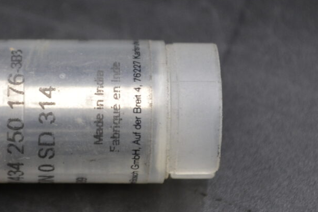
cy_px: 93
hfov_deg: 12.6
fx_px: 1430
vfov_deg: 8.5
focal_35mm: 162
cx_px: 40
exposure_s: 1/60
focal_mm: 55
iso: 560
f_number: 5.6
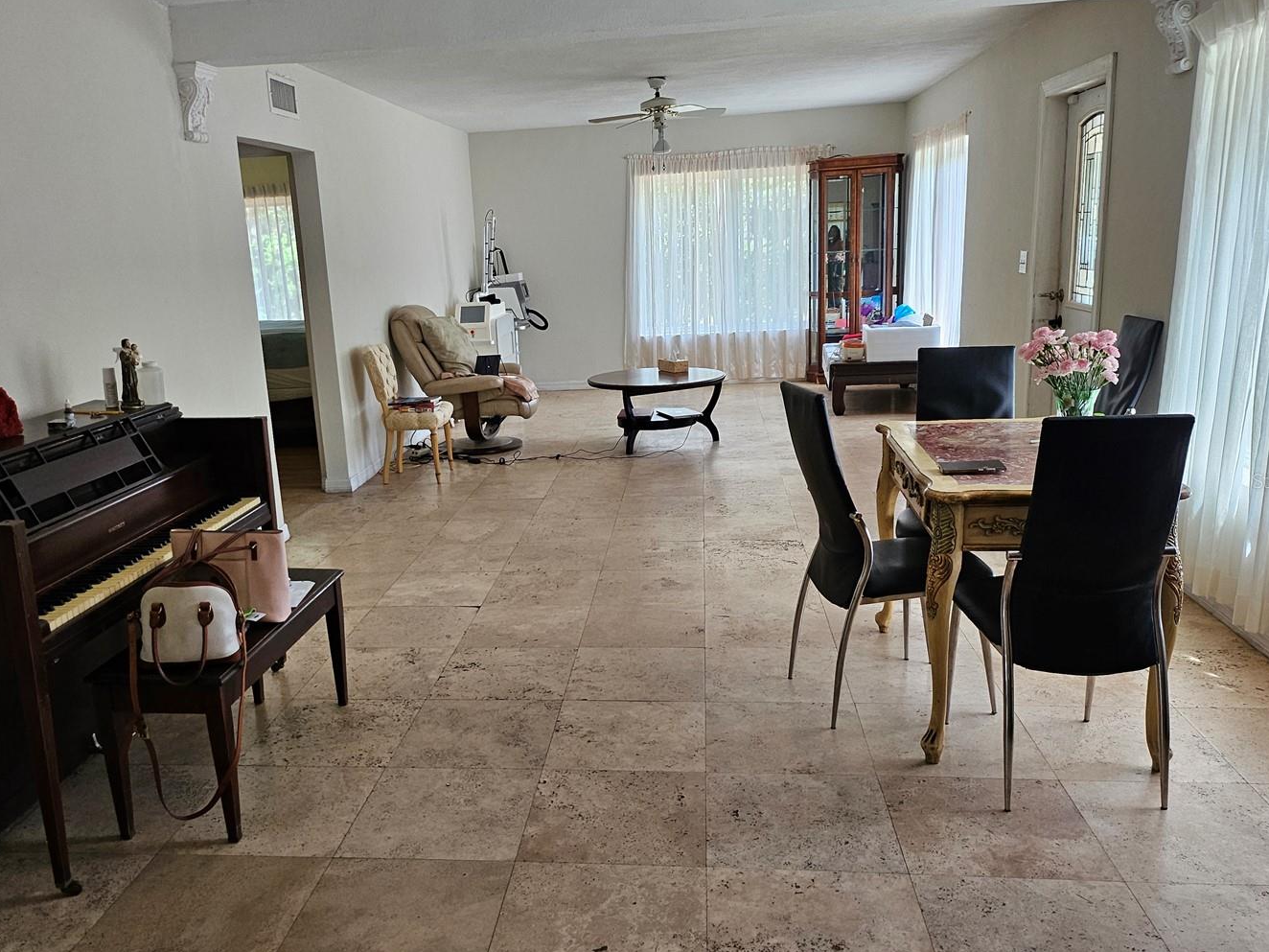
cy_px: 480
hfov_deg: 61.5
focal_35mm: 29
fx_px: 1063
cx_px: 576
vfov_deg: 48.2
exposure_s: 1/120
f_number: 1.8
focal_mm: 5
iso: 160
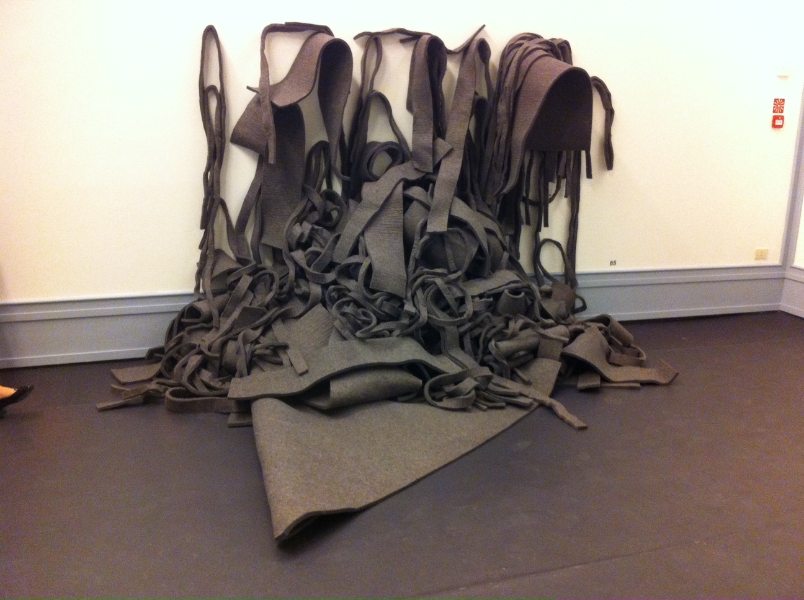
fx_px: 812
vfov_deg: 40.6
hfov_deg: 52.7
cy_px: 300
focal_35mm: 35
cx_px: 402
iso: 400
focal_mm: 3.85
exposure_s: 1/15
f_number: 2.8
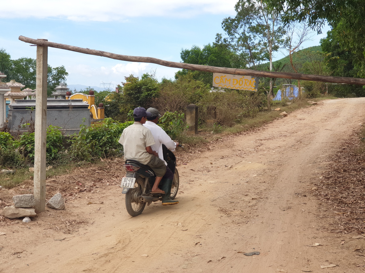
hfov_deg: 36.8
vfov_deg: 28.0
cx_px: 182
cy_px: 136
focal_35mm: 52
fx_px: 548
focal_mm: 6
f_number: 2.4
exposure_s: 1/422
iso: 100
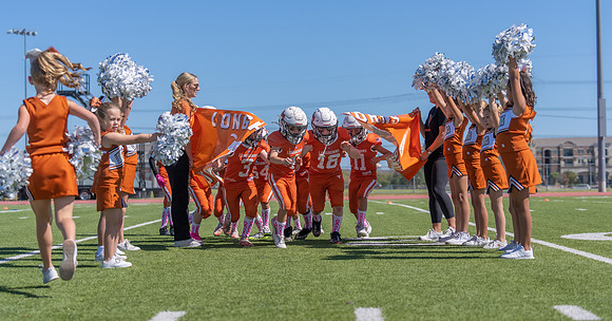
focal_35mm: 78
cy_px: 162
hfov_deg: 27.6
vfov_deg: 14.7
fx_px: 1244
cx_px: 319
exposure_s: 1/2500
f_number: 3.5
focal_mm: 70
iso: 125
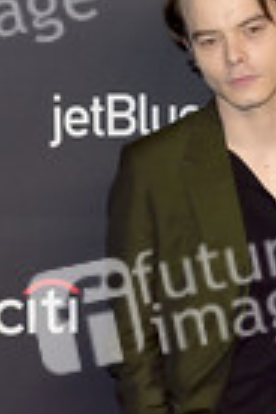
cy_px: 453
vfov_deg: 18.9
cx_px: 272
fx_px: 1196
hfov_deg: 13.0
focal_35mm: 104
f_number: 6.3
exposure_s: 1/250
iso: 250
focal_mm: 36
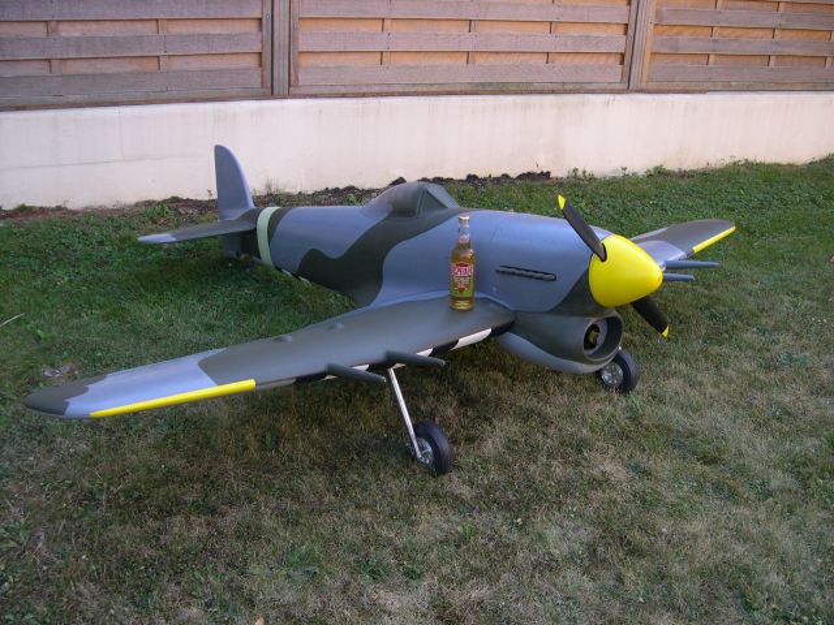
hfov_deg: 49.0
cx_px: 417
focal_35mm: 38
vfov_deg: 37.7
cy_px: 312
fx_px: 916
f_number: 2.8
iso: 100
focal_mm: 8
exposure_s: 1/103
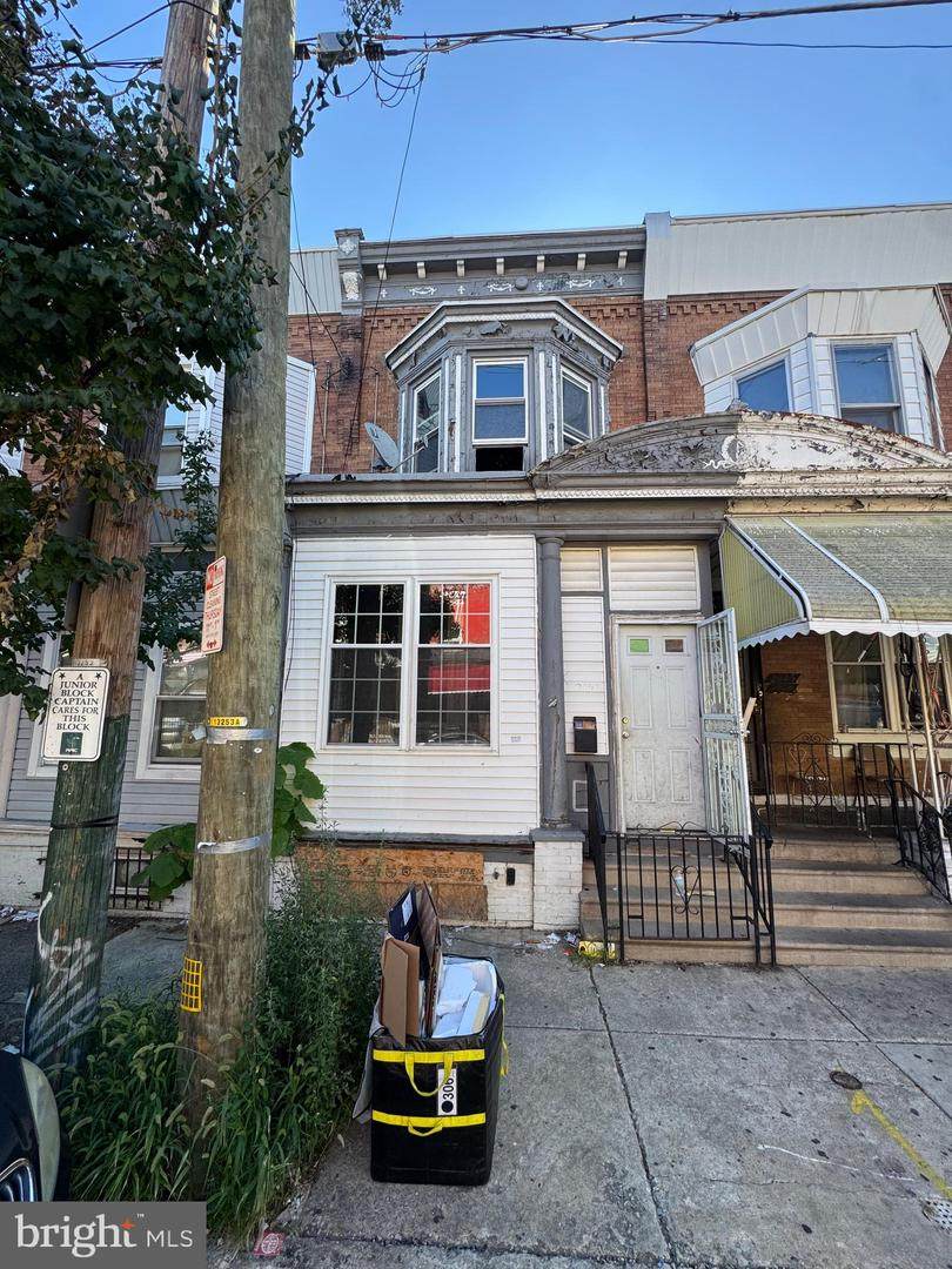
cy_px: 634
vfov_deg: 102.1
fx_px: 513
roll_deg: -0.1
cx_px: 476
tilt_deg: +8.9
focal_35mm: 14
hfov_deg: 85.7
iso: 40
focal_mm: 2.22
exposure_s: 1/341
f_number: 2.2
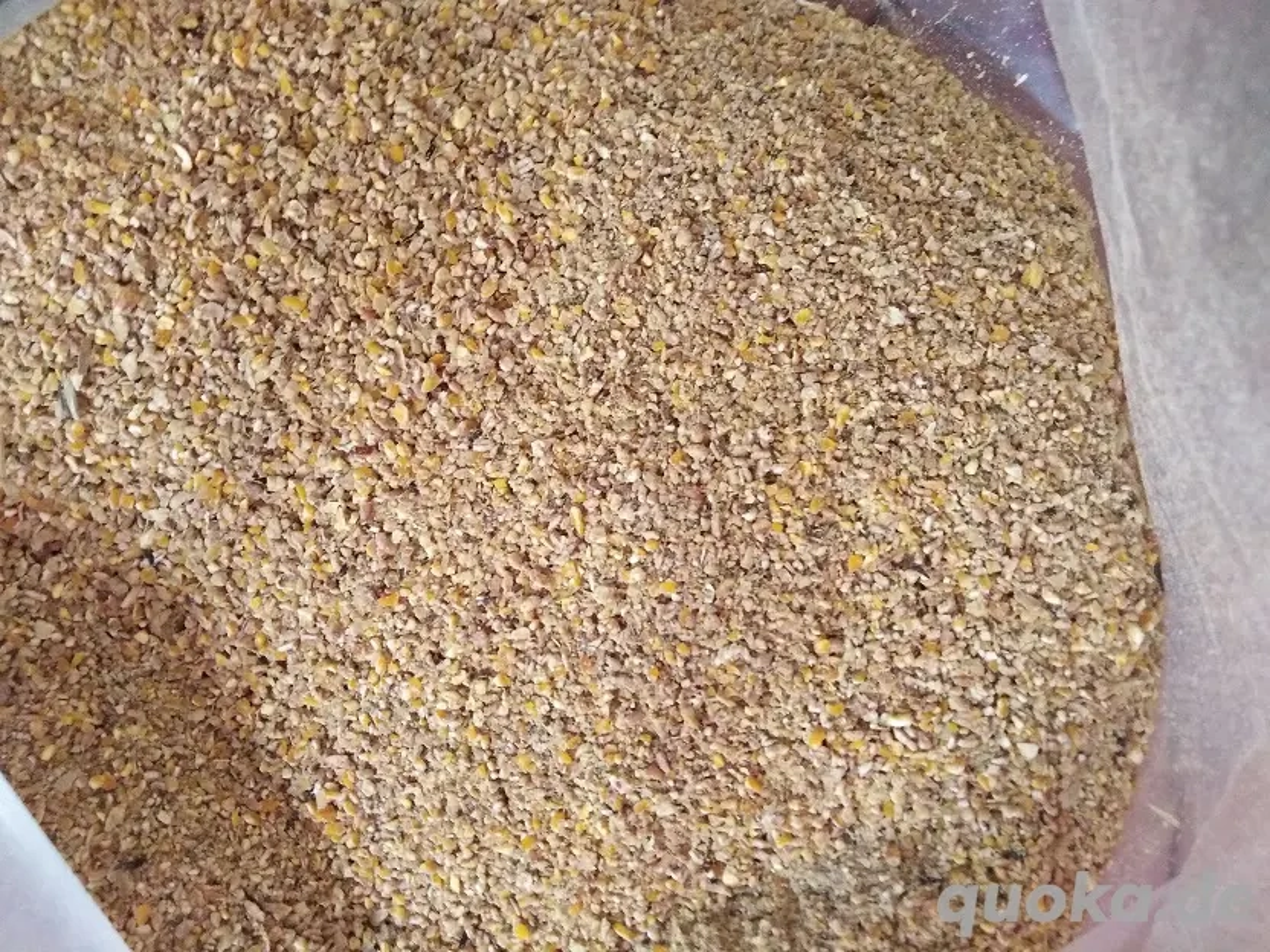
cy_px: 476
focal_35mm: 26
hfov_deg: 67.3
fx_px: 954
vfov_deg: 53.1
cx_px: 635
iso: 652
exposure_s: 1/20
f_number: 2.2
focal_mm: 3.46
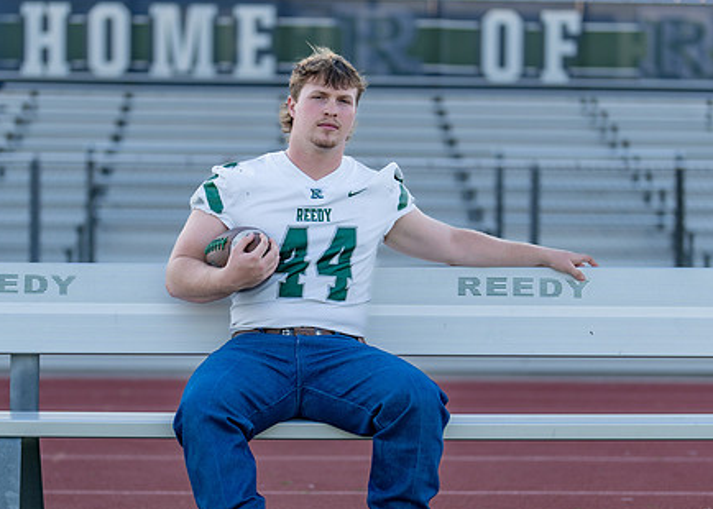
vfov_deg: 16.3
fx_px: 1782
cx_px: 318
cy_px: 304
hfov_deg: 22.6
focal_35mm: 88
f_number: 1.2
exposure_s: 1/2000
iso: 100
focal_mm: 50
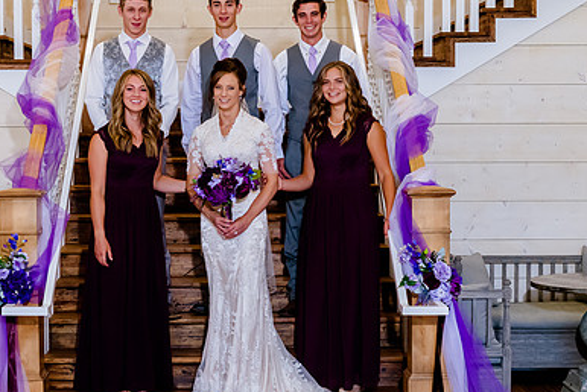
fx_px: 1305
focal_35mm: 80
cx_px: 227
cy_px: 211
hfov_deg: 25.3
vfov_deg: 17.1
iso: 2500
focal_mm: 45
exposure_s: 1/200
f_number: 6.3
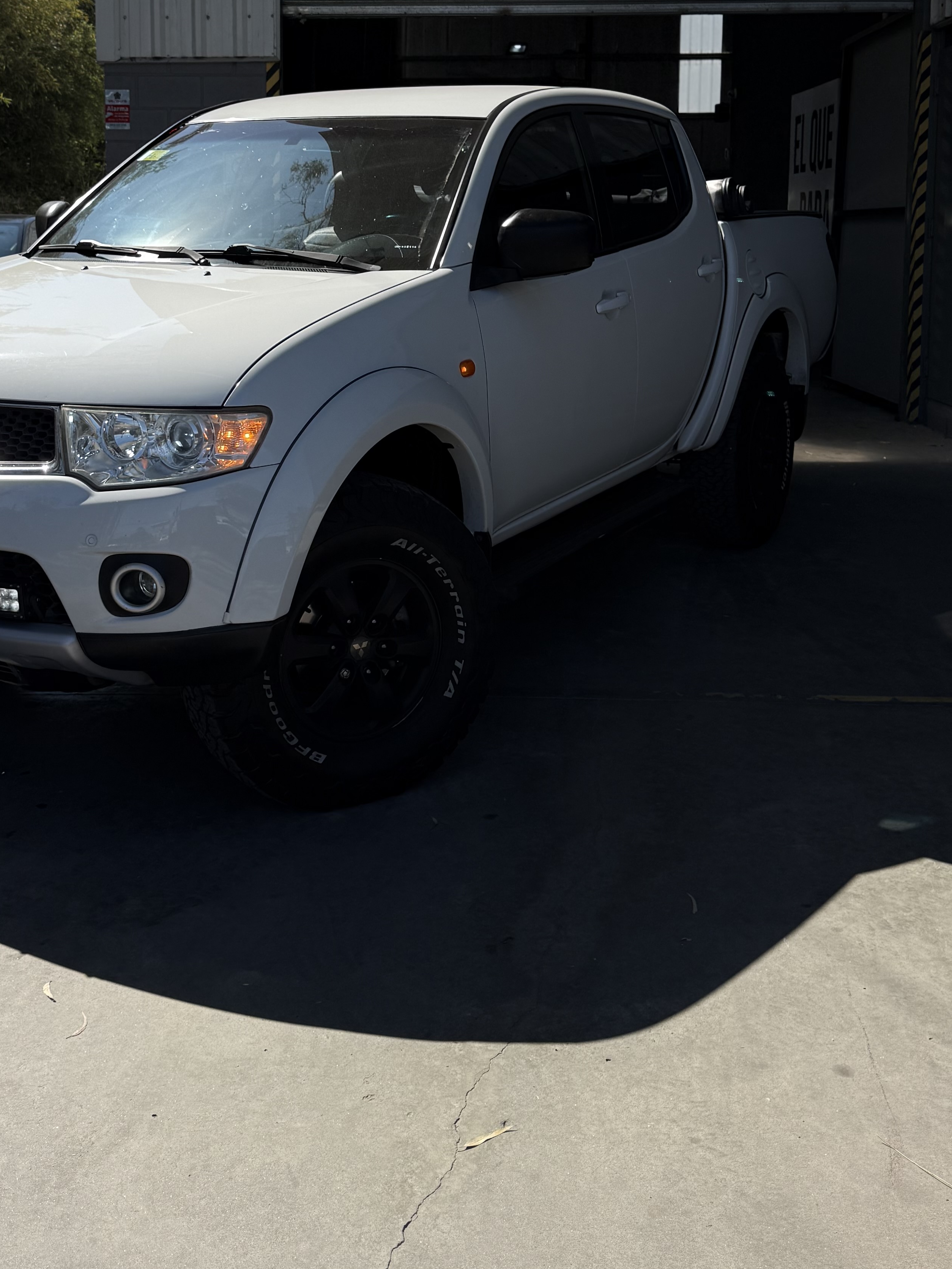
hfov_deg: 35.0
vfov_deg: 44.7
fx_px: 1503
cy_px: 371
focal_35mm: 41
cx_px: 369
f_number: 1.78
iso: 80
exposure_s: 1/4673
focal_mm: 6.76
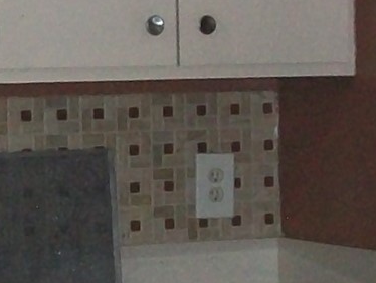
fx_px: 2141
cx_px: 109
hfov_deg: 10.0
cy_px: 203
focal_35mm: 197
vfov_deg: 7.5
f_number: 2.7
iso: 160
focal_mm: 6
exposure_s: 1/60
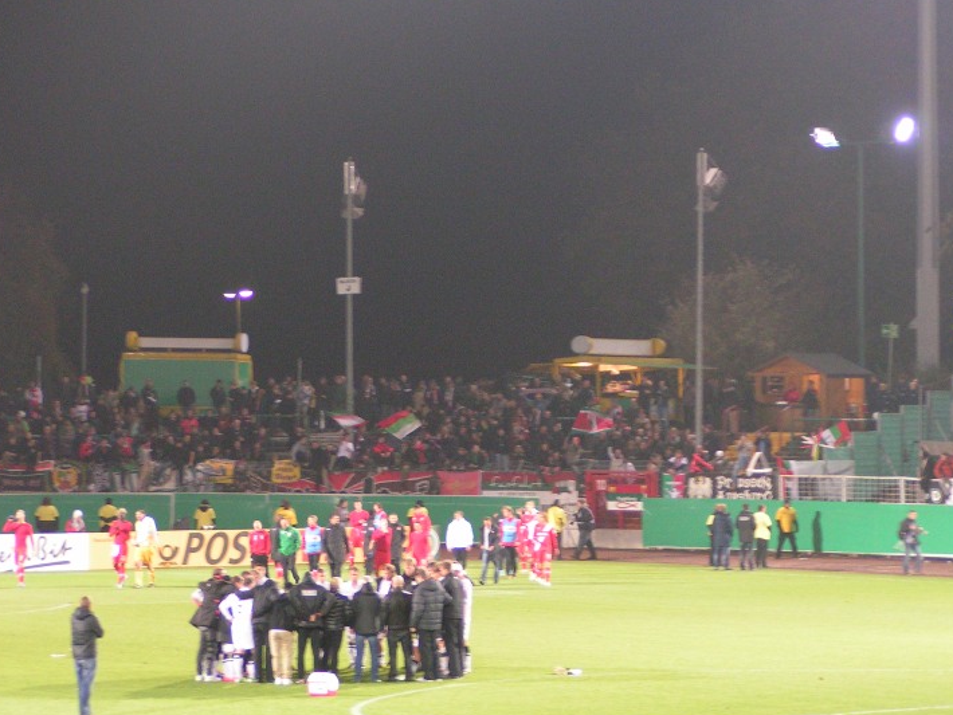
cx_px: 455
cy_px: 362
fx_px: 4654
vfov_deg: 8.8
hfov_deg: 11.7
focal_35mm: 169
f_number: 3.5
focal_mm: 22.9
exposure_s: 1/25
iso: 200
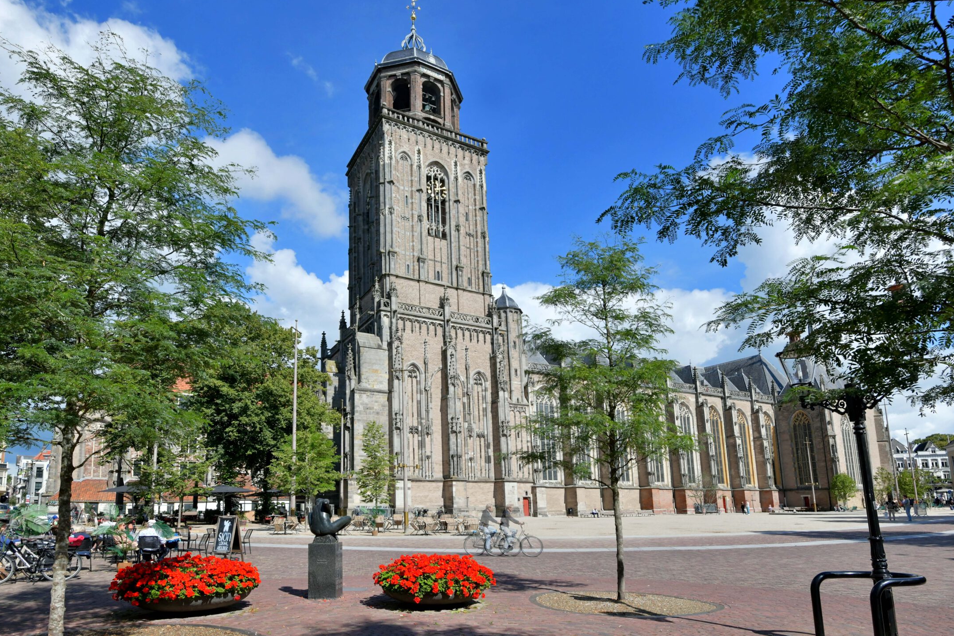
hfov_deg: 86.9
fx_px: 503
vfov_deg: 64.4
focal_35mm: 19
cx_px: 471
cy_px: 289
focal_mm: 16
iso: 1250
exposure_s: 1/5000
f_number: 10
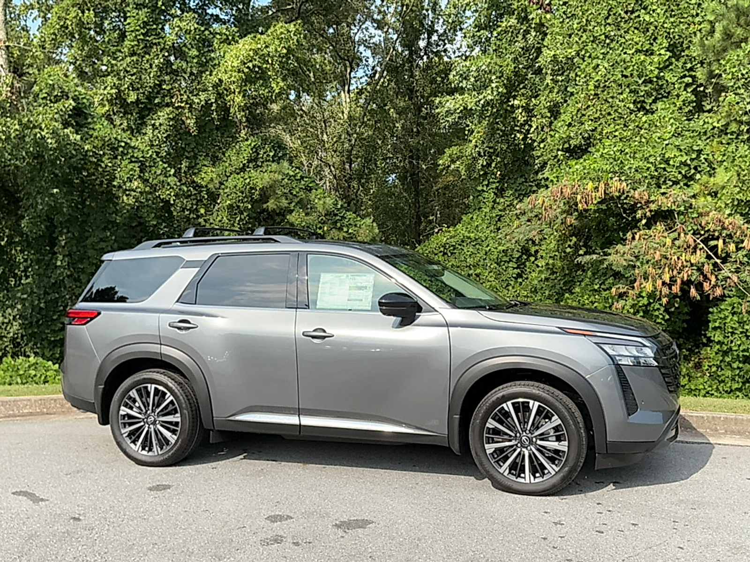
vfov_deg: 48.2
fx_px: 628
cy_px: 281
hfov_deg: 61.7
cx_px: 375
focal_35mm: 29
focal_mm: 3
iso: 25
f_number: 1.8
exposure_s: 1/1055
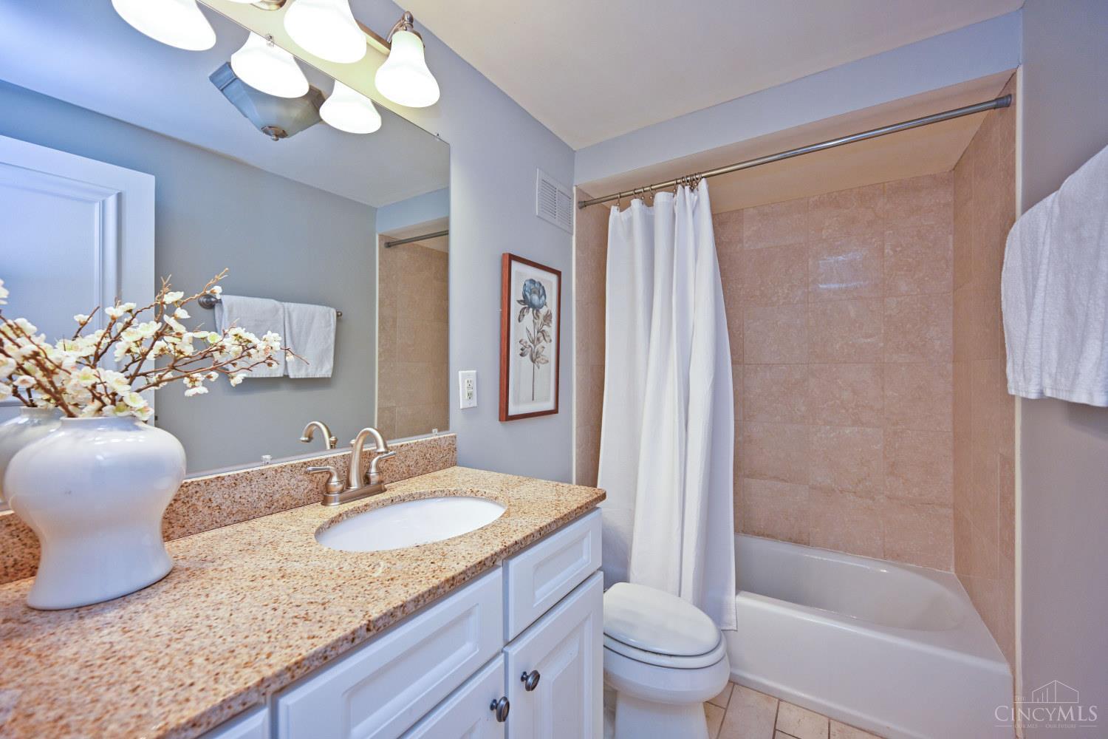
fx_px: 431
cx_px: 554
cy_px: 370
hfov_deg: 104.3
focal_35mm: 14
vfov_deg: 81.2
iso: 200
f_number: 4
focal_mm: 14
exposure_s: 1/60
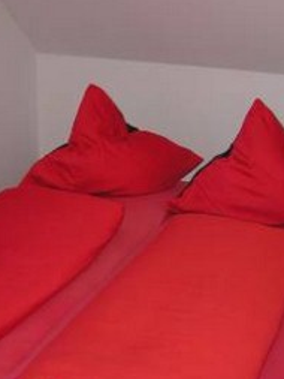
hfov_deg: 24.4
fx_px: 656
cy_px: 196
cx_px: 133
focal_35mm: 60
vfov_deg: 32.2
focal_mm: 5.8
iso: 50
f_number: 2.8
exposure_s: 1/60
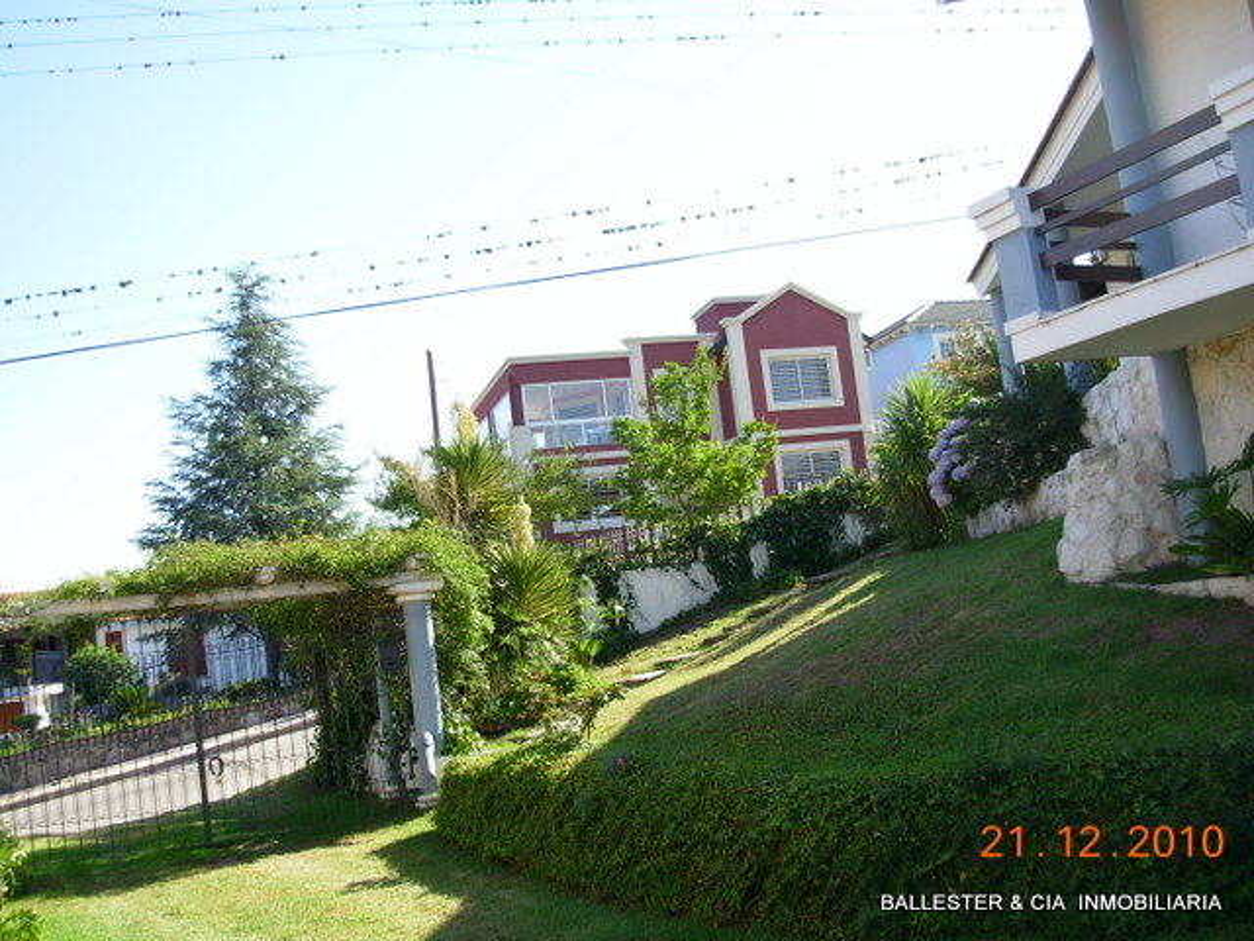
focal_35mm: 38
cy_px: 470
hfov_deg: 49.0
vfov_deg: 37.7
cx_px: 627
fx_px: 1377
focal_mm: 6.3
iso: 50
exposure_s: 1/352
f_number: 2.9
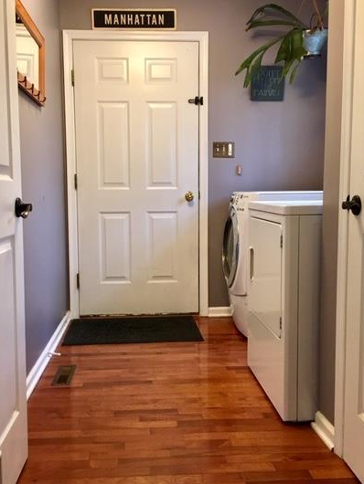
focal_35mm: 35
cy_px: 235
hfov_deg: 40.7
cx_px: 170
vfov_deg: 52.6
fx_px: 490
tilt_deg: -5.3
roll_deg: +0.7
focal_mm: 4.15
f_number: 2.2
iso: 125
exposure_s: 1/30
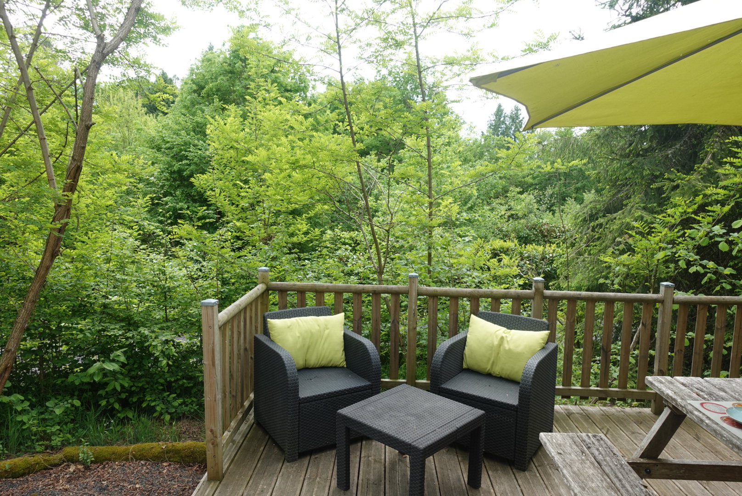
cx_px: 371
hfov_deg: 73.7
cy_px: 248
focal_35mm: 24
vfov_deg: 53.2
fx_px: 495
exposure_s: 1/160
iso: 125
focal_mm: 8.8
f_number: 4
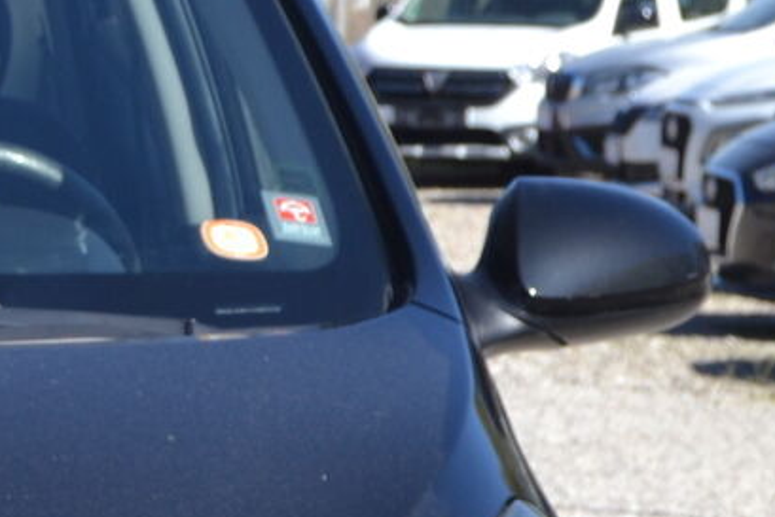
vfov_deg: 6.4
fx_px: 4544
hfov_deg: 9.5
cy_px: 742
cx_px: -411
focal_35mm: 211
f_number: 8
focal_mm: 30
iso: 100
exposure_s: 1/250
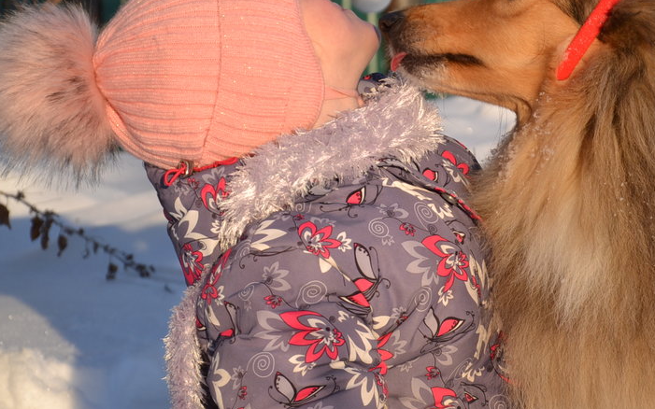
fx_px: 3387
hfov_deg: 11.0
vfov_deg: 6.9
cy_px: 127
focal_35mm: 190
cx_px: 441
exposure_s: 1/500
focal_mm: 85
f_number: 5.6
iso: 200
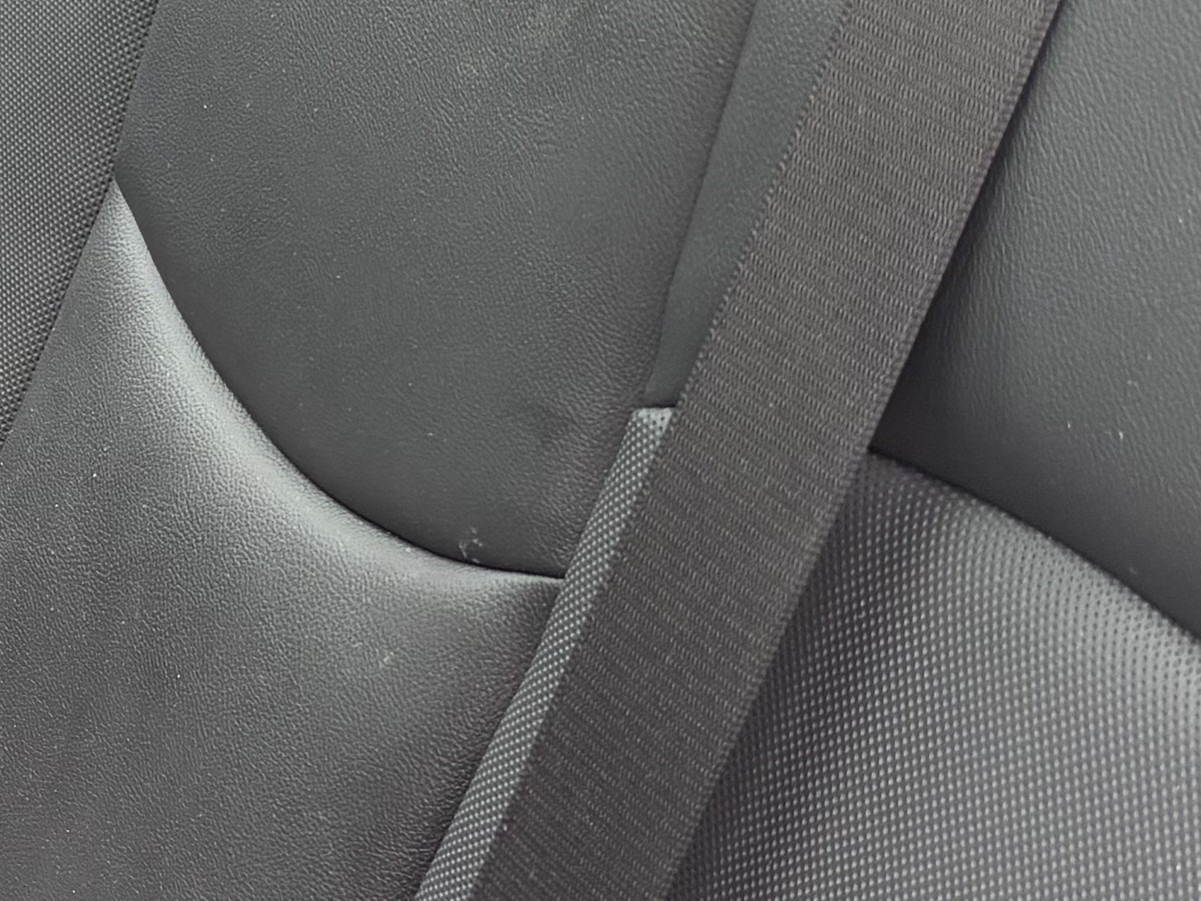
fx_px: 3678
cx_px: -243
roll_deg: +0.8
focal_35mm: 106
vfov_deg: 13.9
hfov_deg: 17.7
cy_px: 592
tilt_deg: -33.0
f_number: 1.6
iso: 80
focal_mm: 5.96
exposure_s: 1/121
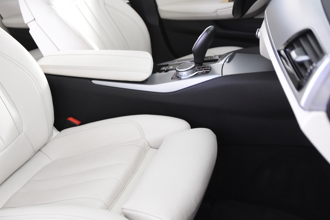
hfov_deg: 39.3
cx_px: 85
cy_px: 89
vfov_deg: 27.5
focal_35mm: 49
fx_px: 449
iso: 1600
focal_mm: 20
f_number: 2.8
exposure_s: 1/30
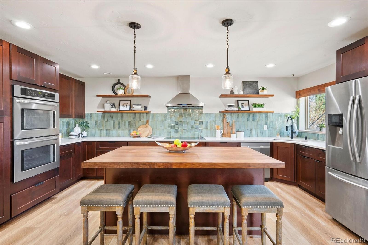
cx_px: 184
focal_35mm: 16
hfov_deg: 96.7
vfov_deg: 73.7
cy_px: 122
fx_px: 164
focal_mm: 16
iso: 320
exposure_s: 1/2.5
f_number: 8
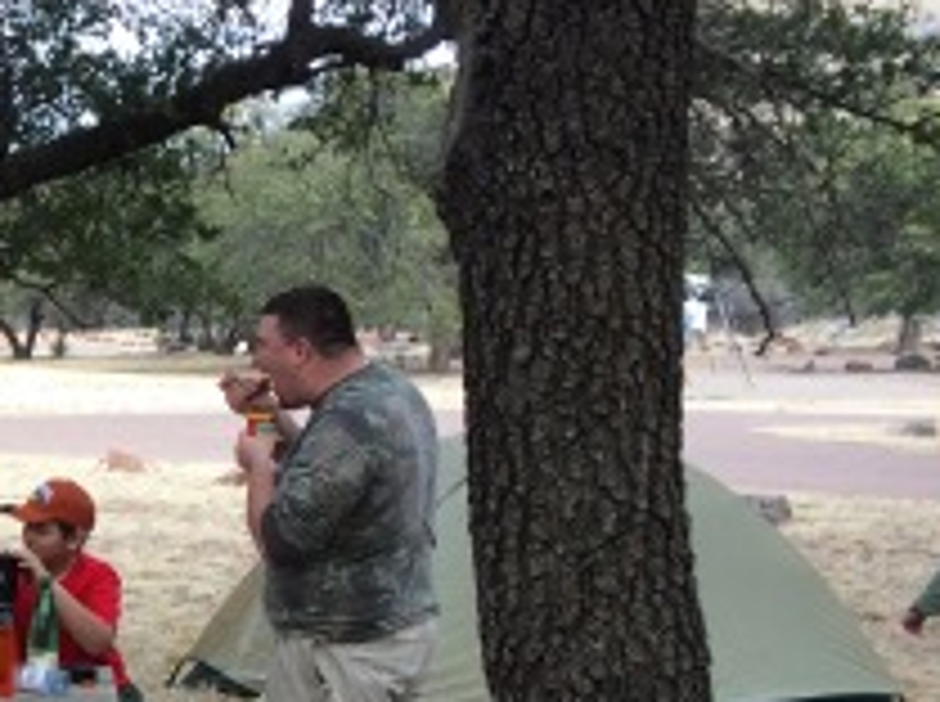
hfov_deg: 19.4
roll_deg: +2.0
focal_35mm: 89
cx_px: -445
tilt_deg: -12.3
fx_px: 2413
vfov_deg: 16.1
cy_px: 747
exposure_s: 1/161
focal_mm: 4.15
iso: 32
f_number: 2.2
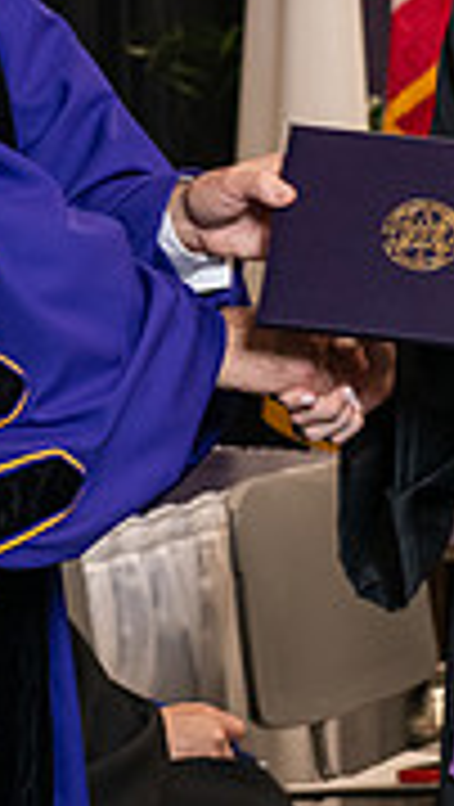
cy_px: 38
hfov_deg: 5.4
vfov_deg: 9.6
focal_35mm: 224
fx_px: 4783
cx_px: 49
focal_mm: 66
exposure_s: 1/125
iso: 1600
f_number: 5
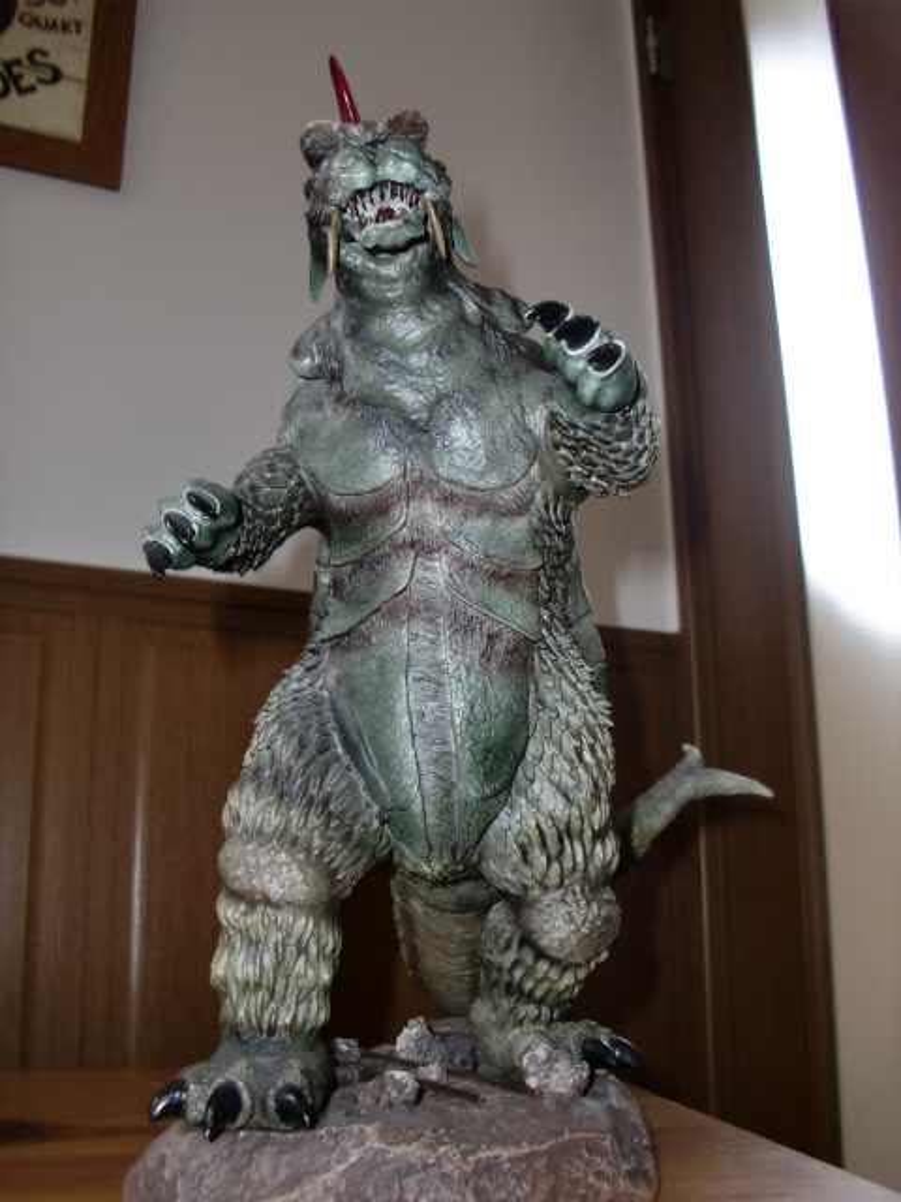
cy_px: 601
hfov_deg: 39.7
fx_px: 1249
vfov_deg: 51.4
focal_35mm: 36
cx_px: 450
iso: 125
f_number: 2.8
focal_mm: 6.3
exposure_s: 1/30
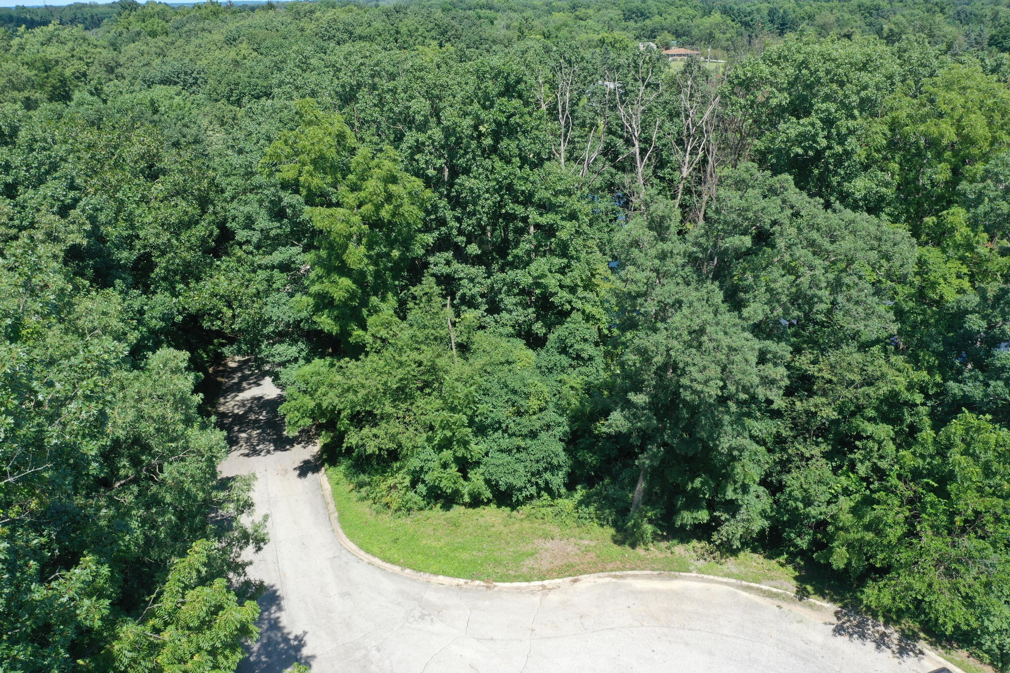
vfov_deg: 46.4
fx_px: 785
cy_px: 336
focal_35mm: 28
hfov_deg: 65.5
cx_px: 505
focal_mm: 10.26
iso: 100
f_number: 5.6
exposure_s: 1/240
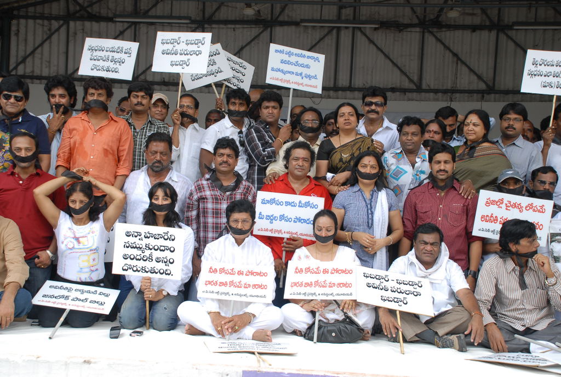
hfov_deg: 42.3
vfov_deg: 29.1
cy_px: 188
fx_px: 726
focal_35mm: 46
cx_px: 280
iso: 200
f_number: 5.6
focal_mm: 31
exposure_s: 1/125
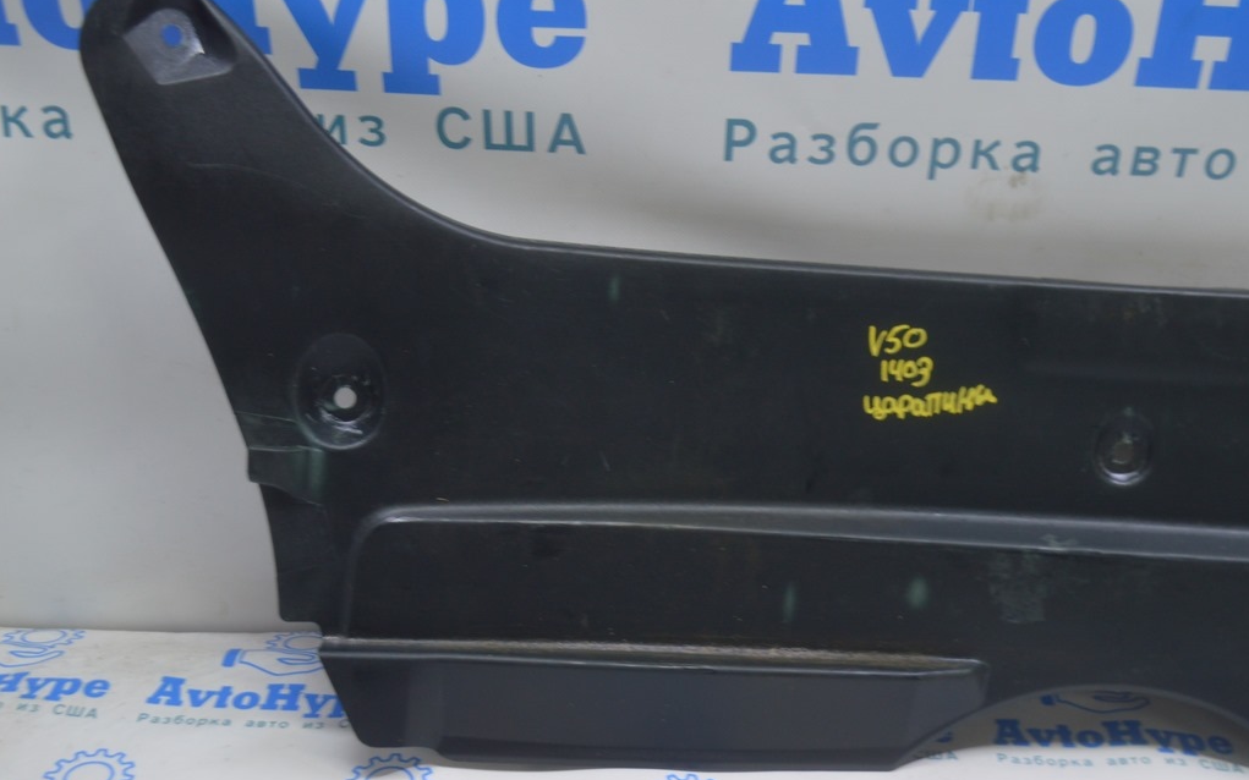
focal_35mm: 48
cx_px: 625
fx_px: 1617
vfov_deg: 27.1
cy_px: 372
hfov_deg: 42.2
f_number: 5.6
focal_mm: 31
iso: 400
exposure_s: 1/20
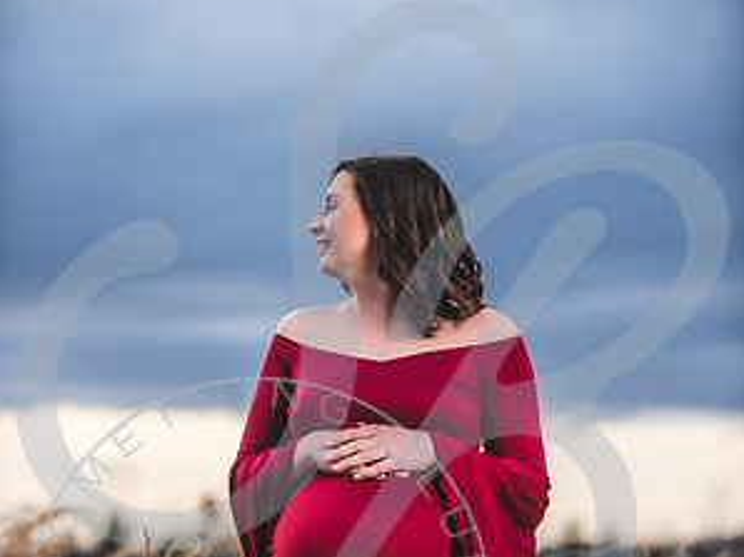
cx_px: 372
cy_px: 420
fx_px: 2964
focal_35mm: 138
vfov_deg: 10.7
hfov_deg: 14.3
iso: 100
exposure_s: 1/500
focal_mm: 95
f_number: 2.8
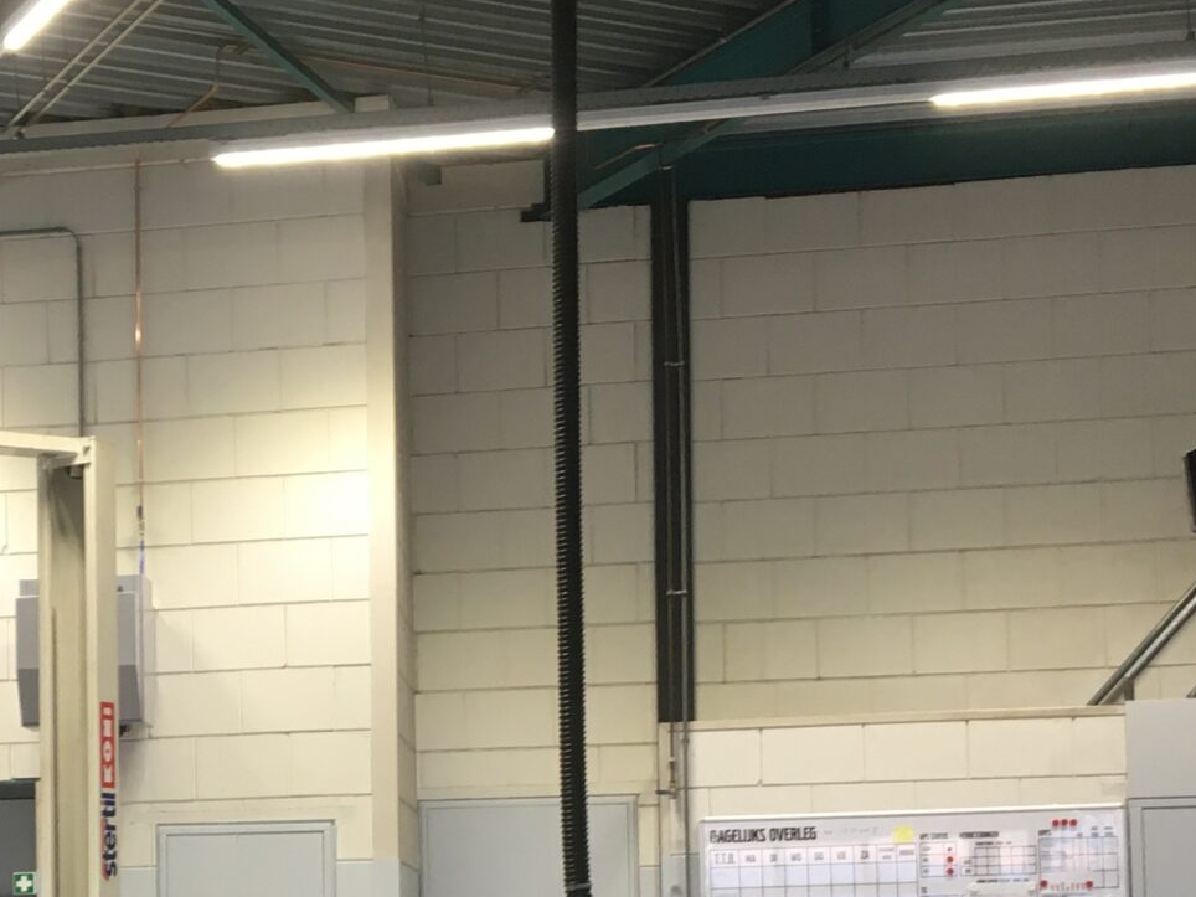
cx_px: 149
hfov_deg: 24.7
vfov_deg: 18.6
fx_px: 2660
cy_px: 917
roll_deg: -0.2
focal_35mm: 77
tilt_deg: +2.6
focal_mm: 4.15
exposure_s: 1/33
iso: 64
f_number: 2.2
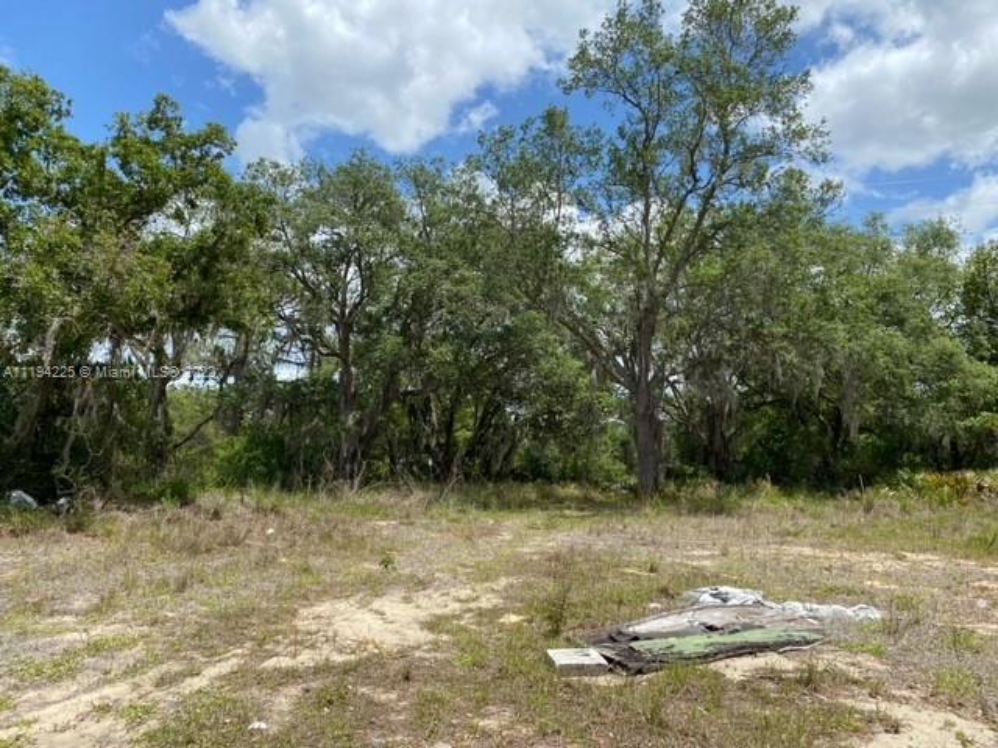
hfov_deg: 67.3
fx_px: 750
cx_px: 499
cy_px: 374
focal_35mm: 26
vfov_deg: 53.1
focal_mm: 4.25
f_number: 1.8
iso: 32
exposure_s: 1/2463
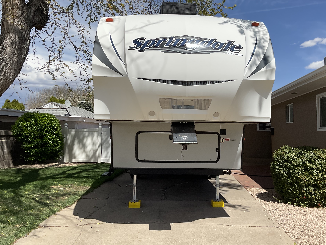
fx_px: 330
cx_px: 178
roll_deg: -2.2
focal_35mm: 35
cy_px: 113
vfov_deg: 40.7
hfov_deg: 52.5
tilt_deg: +3.6
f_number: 1.8
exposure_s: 1/3534
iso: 16
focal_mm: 3
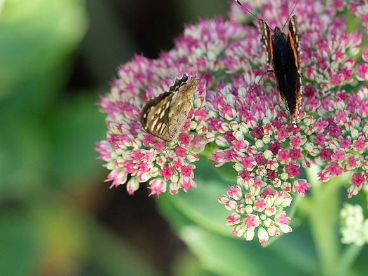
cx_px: 184
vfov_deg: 2.5
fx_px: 6389
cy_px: 138
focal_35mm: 601
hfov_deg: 3.3
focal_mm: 300
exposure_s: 1/640
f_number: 4
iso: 2000
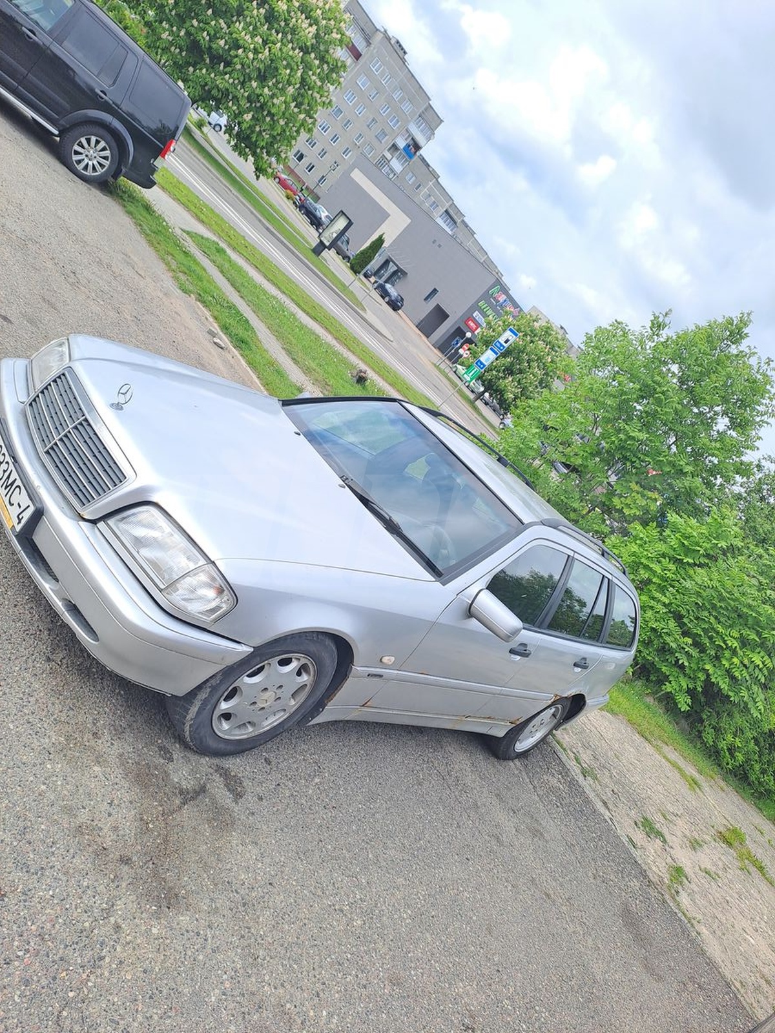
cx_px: 388
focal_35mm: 25
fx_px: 746
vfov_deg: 69.4
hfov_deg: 54.9
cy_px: 516
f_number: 1.8
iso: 32
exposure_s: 1/766
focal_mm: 4.65
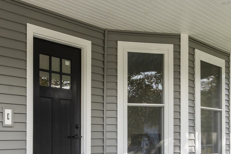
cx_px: 36
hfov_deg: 41.2
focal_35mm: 45
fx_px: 289
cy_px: 136
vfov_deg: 28.8
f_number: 7.1
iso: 400
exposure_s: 1/250
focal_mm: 17
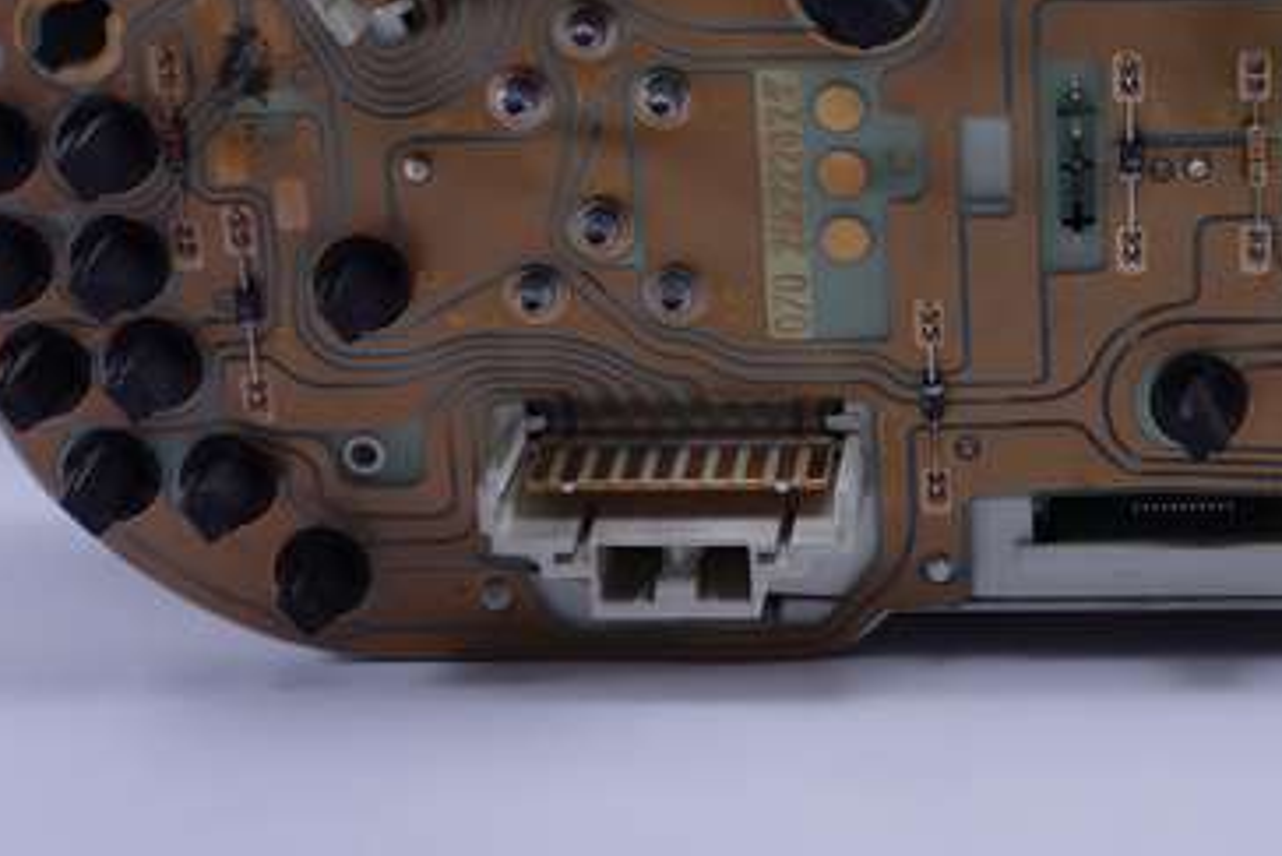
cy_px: 107
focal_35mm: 99
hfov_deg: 20.2
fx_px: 3527
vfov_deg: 13.7
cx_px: 1176
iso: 125
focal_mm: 16.39
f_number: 3.2
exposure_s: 1/100
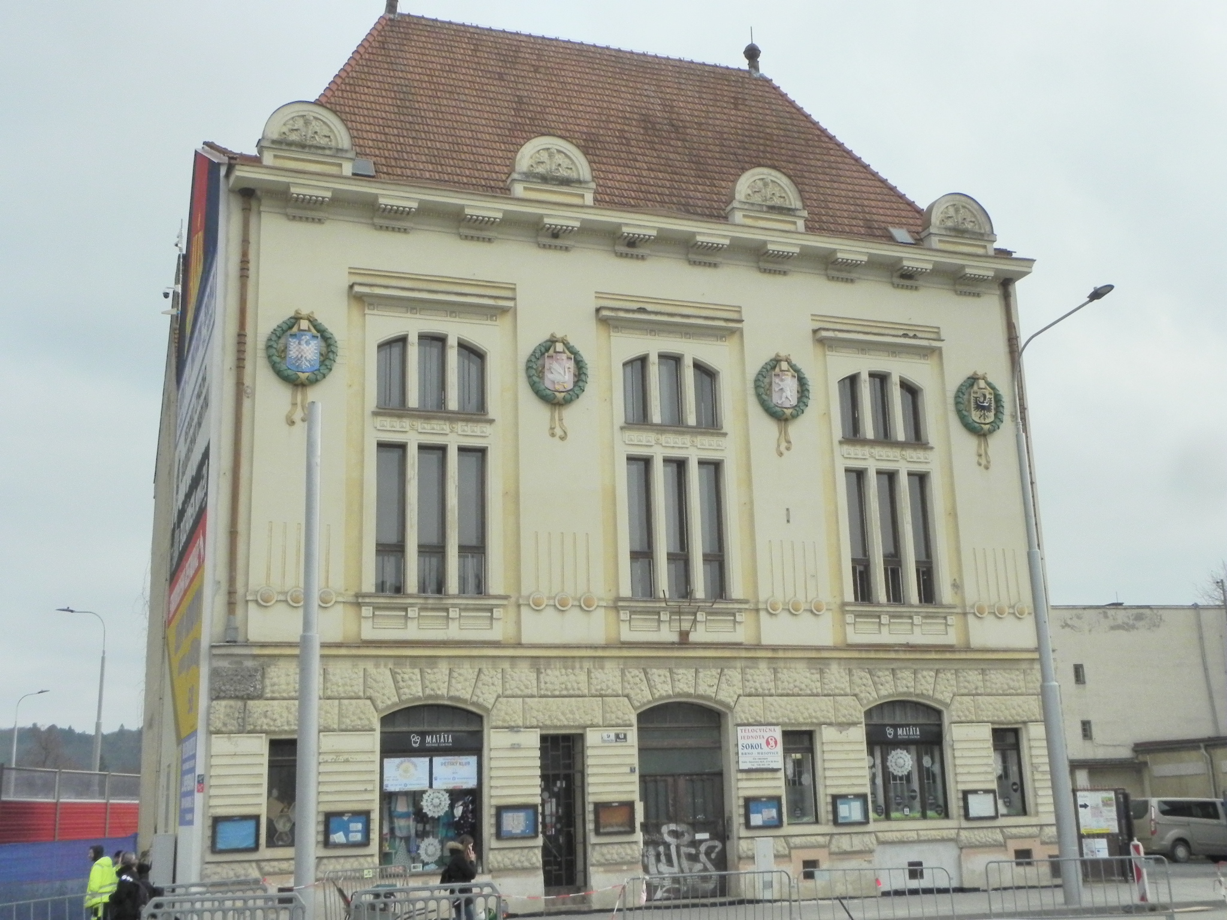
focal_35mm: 41
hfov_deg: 45.8
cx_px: 614
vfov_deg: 35.1
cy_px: 460
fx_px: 1453
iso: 400
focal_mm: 7.3
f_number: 8
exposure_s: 1/440
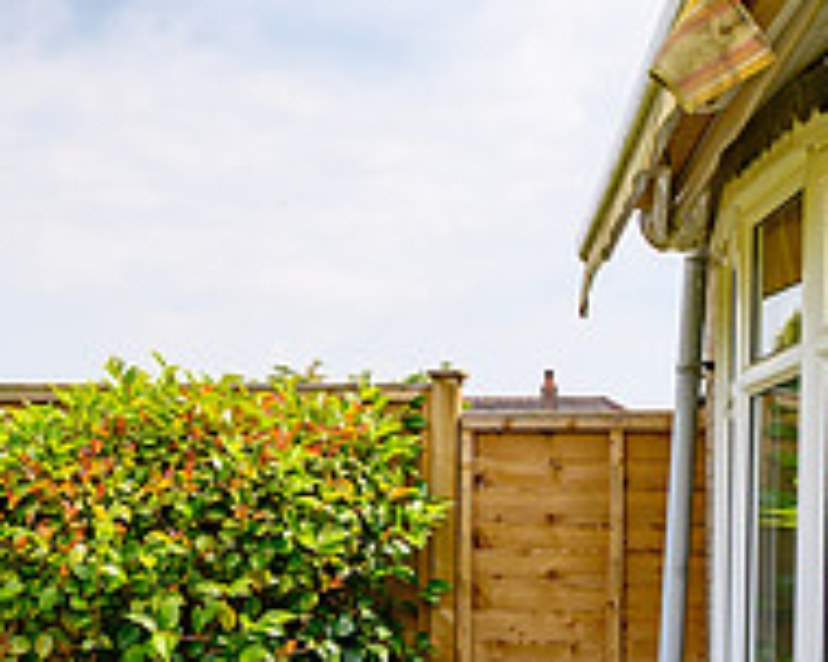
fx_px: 2107
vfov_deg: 17.5
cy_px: 625
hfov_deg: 22.2
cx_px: 331
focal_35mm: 86
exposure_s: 1/1000
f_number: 4
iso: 100
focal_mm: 30
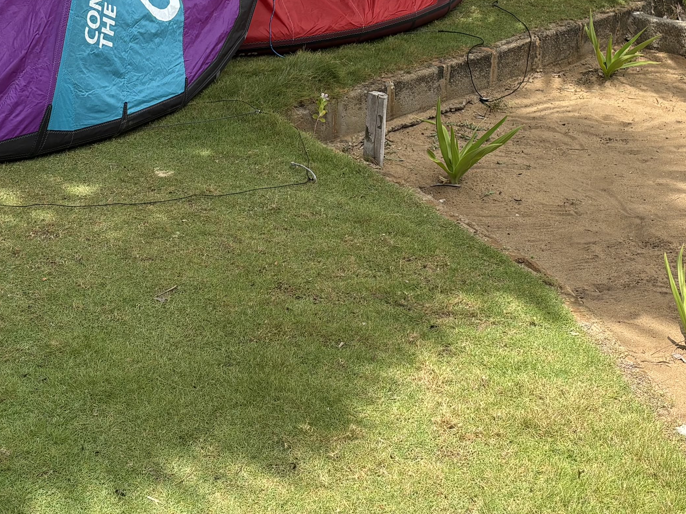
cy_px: 126
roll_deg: -0.8
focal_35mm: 71
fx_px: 1407
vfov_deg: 20.6
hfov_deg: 27.4
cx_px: 355
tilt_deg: -17.8
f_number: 1.6
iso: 50
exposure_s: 1/1848
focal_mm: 5.96
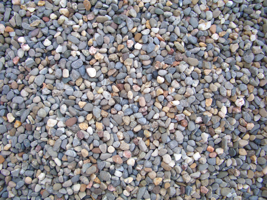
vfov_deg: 40.7
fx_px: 270
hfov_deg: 52.6
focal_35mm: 35
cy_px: 100
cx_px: 134
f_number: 2.6
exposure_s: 1/60
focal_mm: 5.8
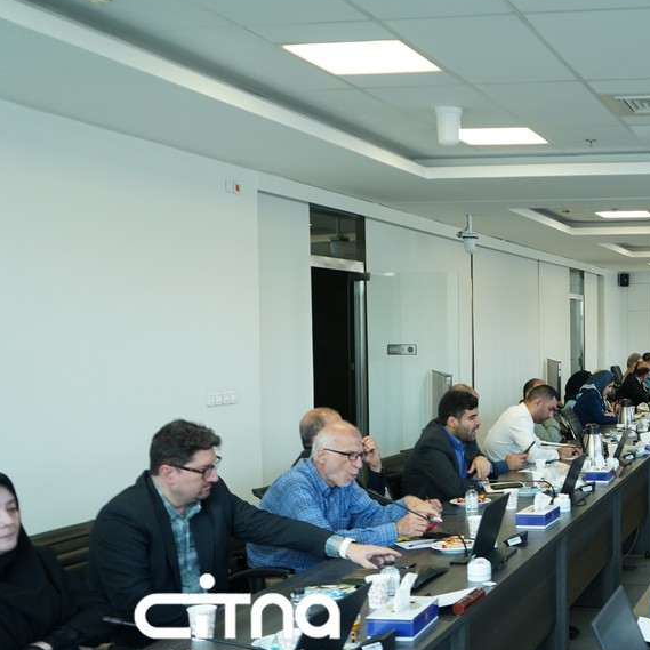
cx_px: 683
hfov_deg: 30.0
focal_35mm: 52
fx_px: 1105
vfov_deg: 32.7
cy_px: 368
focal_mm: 29
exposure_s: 1/200
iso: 1250
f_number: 3.5
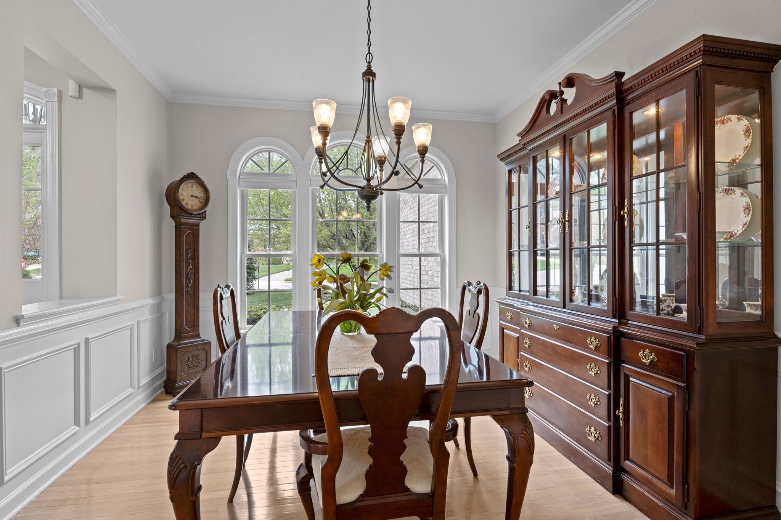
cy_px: 260
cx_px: 390
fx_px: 369
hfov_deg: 93.3
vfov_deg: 70.4
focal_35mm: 17
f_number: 7.1
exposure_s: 1/6
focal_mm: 17
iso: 400
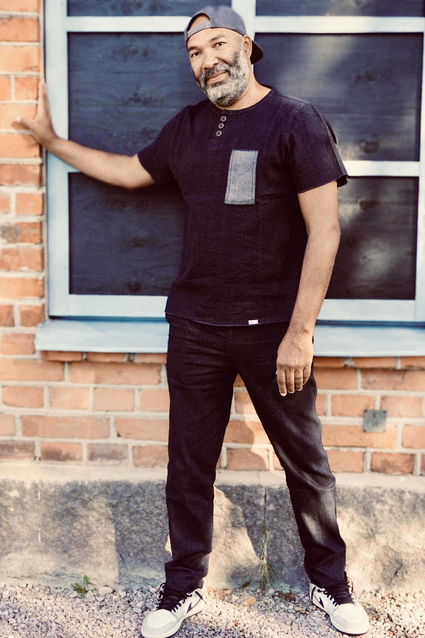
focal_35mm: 54
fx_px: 956
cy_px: 319
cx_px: 212
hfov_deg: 25.1
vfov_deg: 36.9
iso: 320
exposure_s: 1/160
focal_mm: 36
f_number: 5.6
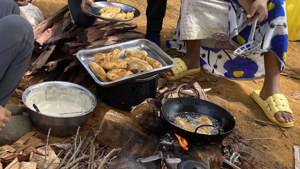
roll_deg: -2.4
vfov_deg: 20.6
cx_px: 69
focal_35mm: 56
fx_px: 445
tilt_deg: -17.3
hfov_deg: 36.2
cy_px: -8
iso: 32
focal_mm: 4.25
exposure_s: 1/698
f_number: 1.8
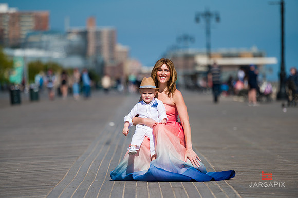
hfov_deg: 10.3
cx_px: 149
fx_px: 1655
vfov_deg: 6.9
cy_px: 99
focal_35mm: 200
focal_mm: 200
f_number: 3.2
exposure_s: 1/8000
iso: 200
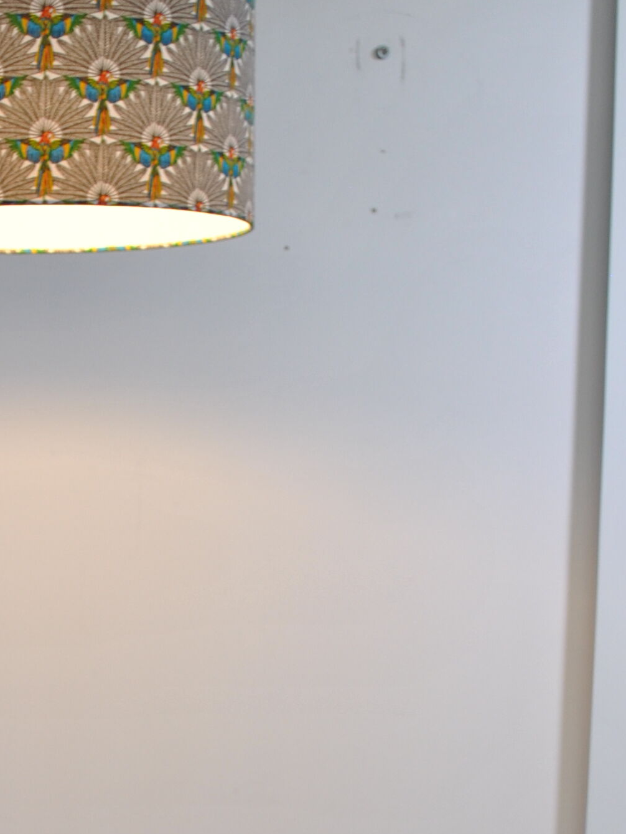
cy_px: 843
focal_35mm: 100
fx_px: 2412
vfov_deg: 19.1
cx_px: 19
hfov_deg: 14.6
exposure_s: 1/60
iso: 200
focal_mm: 24
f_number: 4
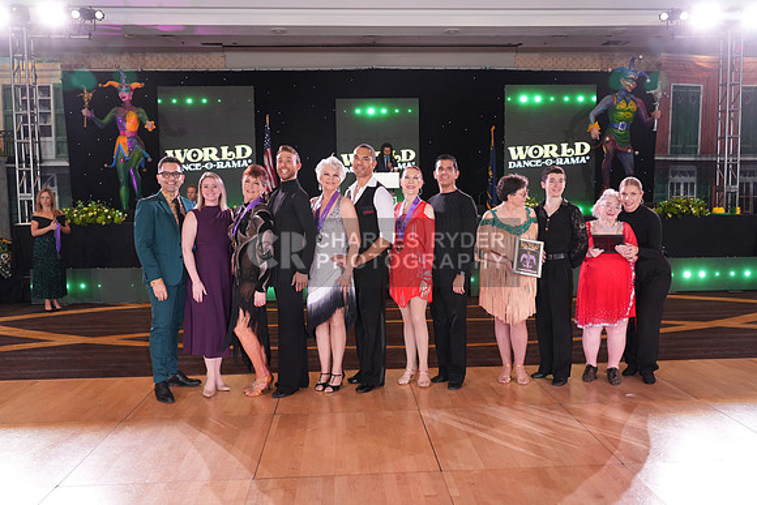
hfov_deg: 63.6
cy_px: 252
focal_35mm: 29
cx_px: 378
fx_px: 610
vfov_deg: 45.0
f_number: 4
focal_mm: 29
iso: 1250
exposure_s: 1/200
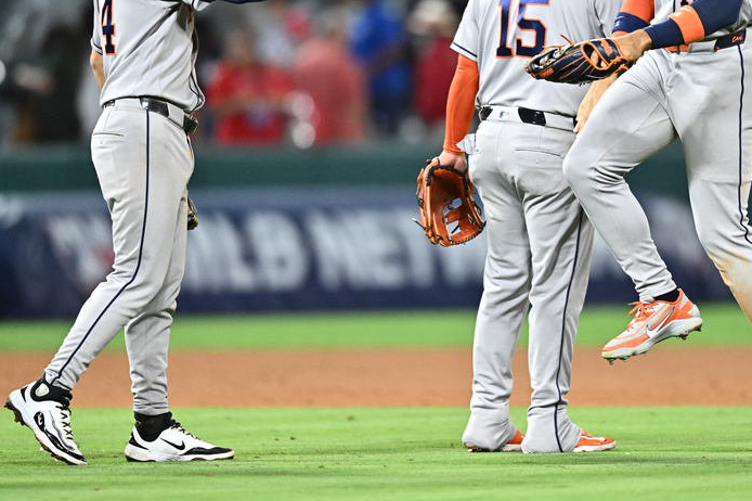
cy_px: 141
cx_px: 528
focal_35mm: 590
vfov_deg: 2.3
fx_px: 12318
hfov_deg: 3.5
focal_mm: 400
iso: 3200
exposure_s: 1/1600
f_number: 2.8
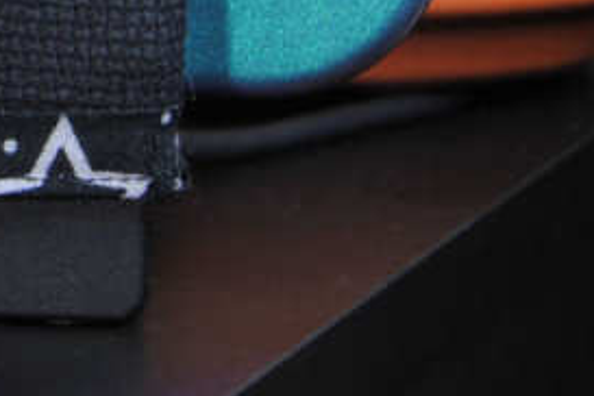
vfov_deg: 3.7
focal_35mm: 363
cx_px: -605
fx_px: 5992
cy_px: -419
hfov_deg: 5.5
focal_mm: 55
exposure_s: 1/5
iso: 200
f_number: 9
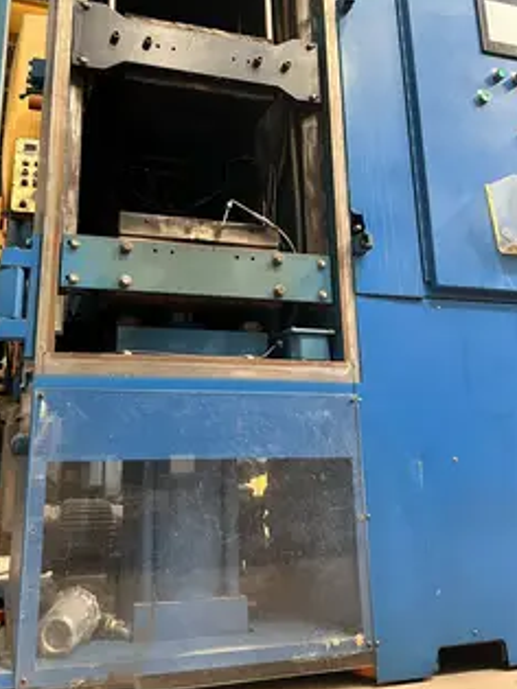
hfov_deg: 42.7
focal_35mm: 33
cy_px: 260
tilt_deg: +18.1
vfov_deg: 54.8
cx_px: 208
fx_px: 658
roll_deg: +0.1
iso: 200
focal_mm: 5.7
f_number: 1.5
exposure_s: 1/60
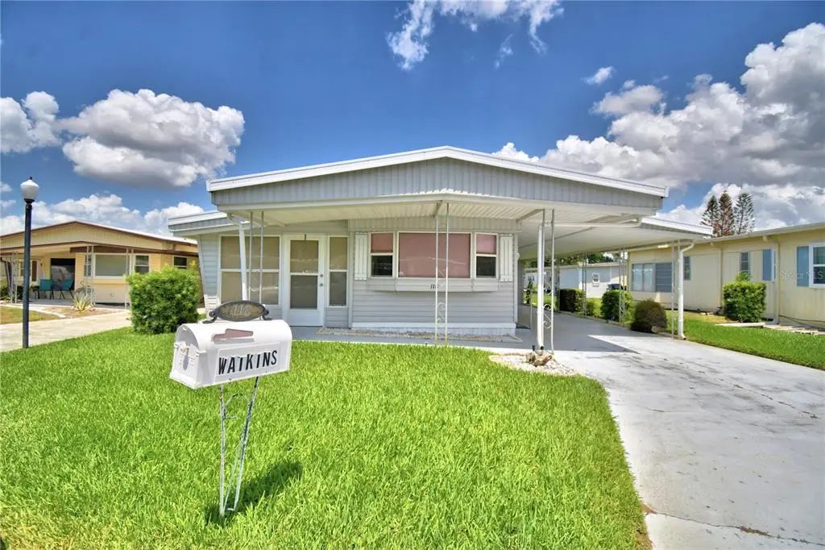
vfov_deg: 77.3
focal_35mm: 15
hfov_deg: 100.4
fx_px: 344
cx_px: 412
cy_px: 275
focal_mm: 10
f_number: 4.5
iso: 100
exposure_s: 1/2000
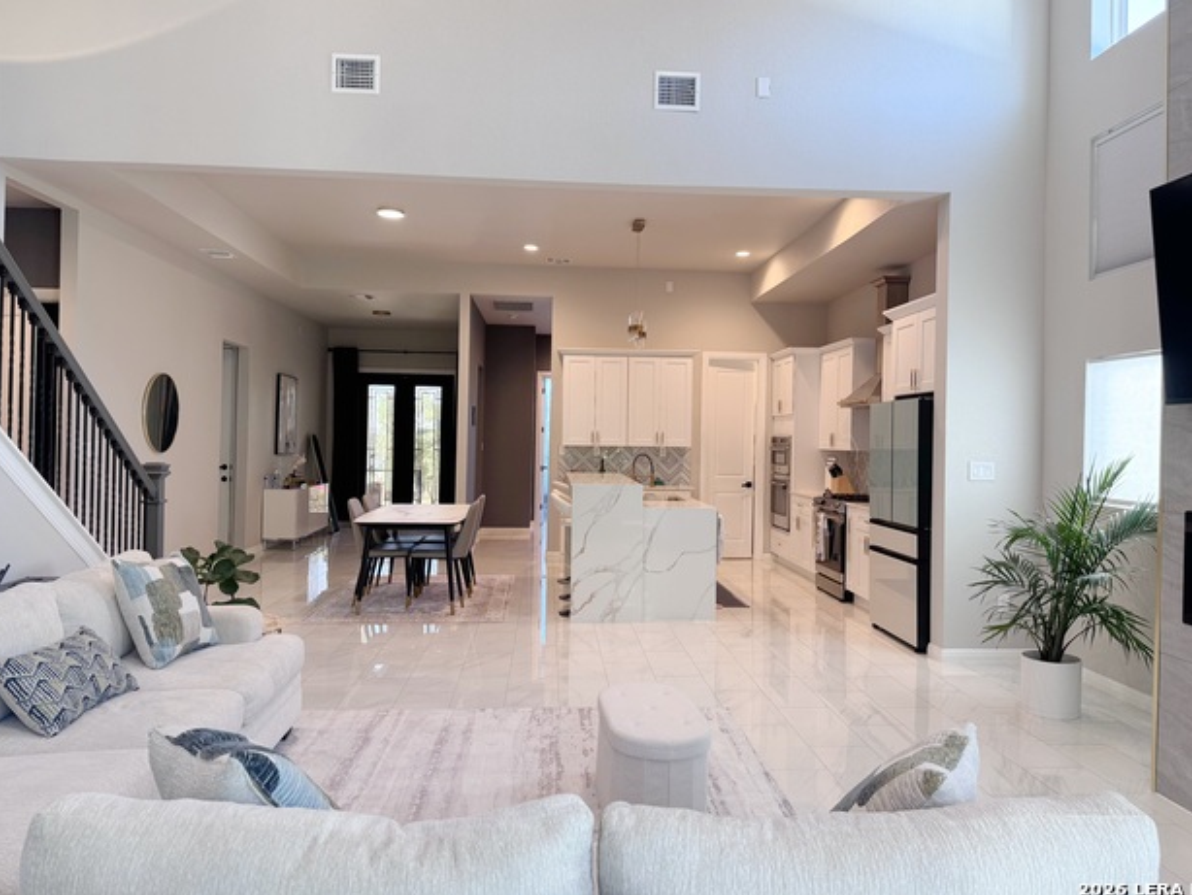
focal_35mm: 25
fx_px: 861
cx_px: 612
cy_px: 435
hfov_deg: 69.4
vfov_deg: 54.9
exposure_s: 1/120
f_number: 1.78
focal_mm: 6.76
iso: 160
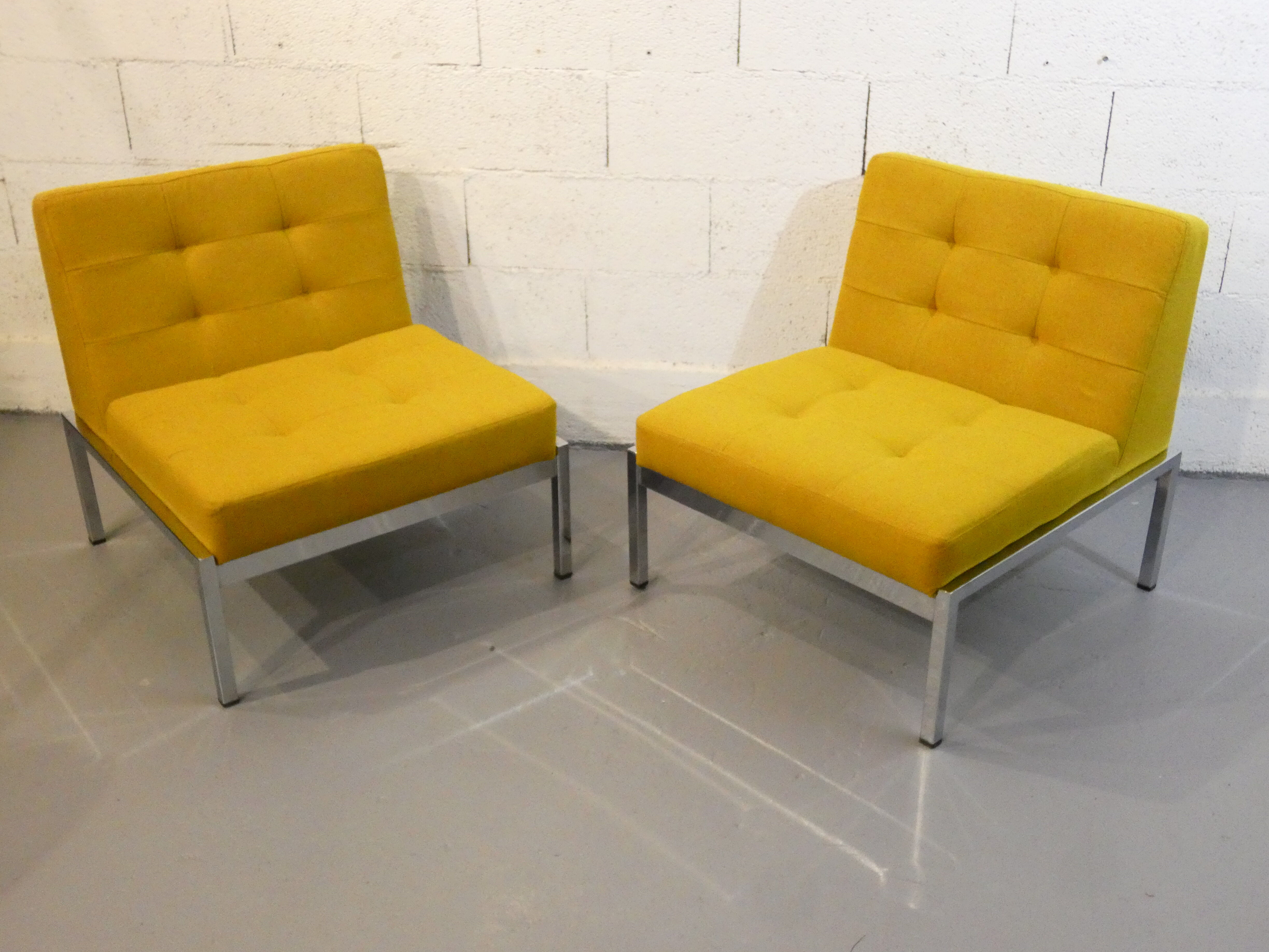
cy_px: 476
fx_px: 1320
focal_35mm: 36
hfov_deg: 51.4
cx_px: 634
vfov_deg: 39.7
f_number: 3.5
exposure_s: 1/80
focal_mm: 6.5
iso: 1250
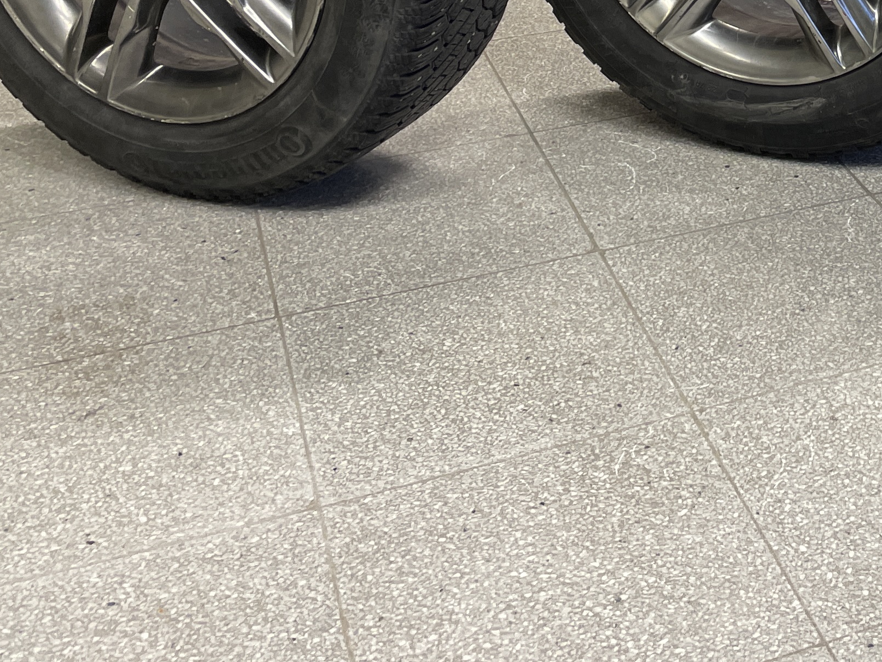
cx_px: 972
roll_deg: -1.9
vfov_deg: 20.8
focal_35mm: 65
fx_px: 1656
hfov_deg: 27.3
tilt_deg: -14.6
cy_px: -164
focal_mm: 4.2
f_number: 1.6
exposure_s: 1/50
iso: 80
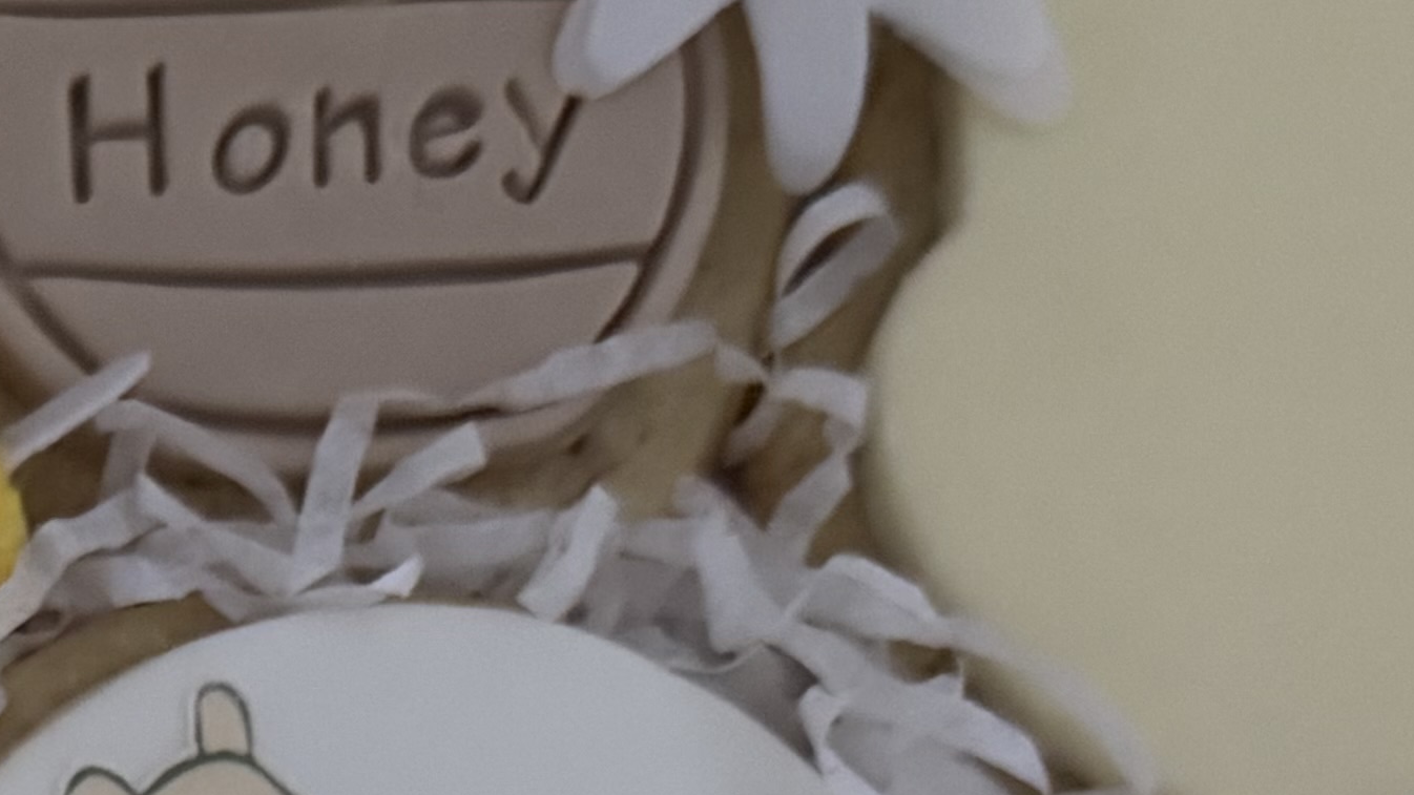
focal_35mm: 111
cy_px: 1426
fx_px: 4162
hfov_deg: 18.4
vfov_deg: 10.3
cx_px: -252
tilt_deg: -61.9
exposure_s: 1/40
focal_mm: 6.76
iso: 800
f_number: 1.78
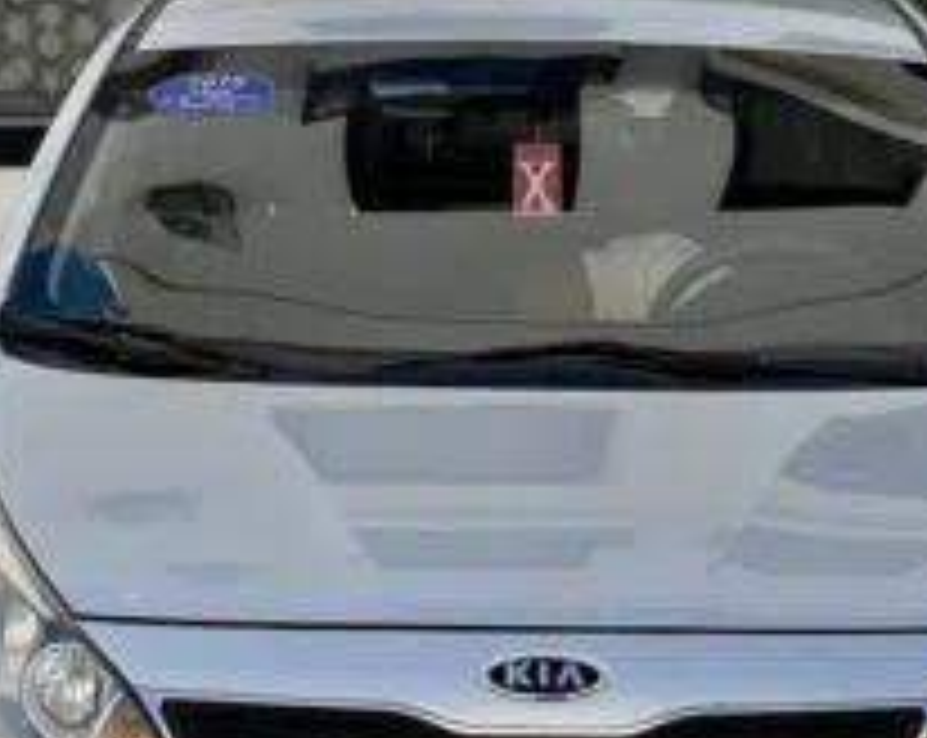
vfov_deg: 9.5
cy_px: 317
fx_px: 4436
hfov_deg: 11.9
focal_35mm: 162
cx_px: 526
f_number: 2.2
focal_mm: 7.5
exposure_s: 1/763
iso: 32
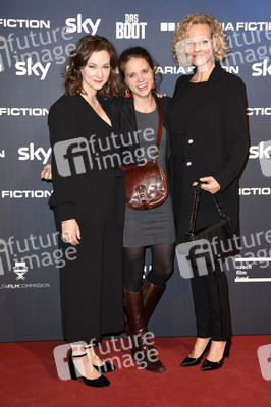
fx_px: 645
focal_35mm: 57
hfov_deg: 23.7
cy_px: 204
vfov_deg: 35.1
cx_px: 136
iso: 640
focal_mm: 38
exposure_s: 1/160
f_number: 6.3
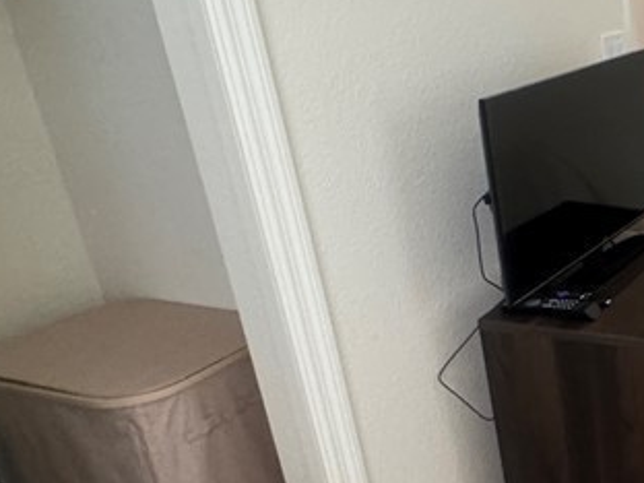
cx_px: 865
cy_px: 235
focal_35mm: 46
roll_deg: -1.5
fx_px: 856
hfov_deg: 30.8
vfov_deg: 31.5
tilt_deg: -21.4
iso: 800
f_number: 2.2
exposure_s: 1/60
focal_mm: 2.22
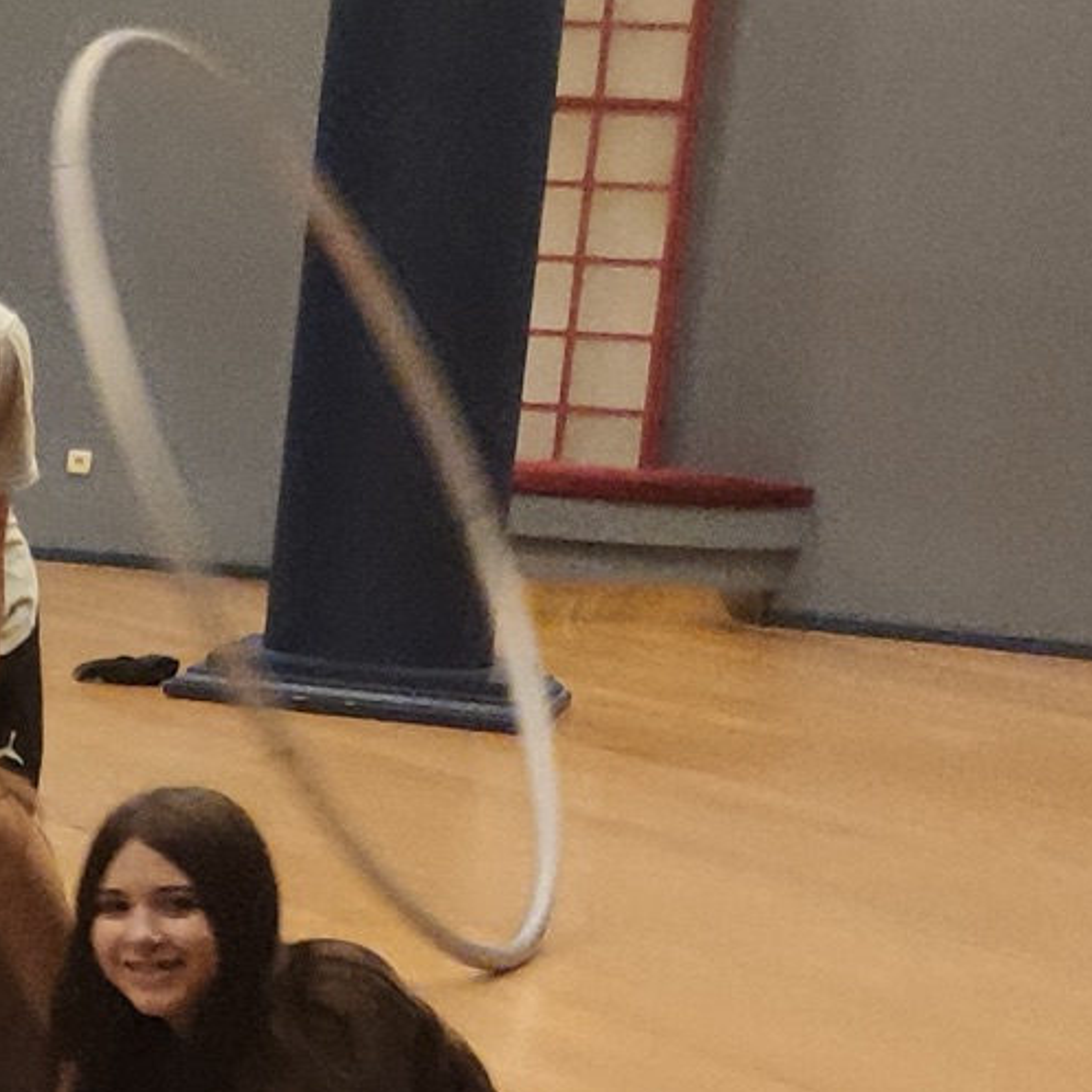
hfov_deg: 13.1
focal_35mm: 111
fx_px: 3962
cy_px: 745
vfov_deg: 15.7
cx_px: -1237
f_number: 1.75
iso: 2411
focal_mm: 4.75
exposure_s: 1/50
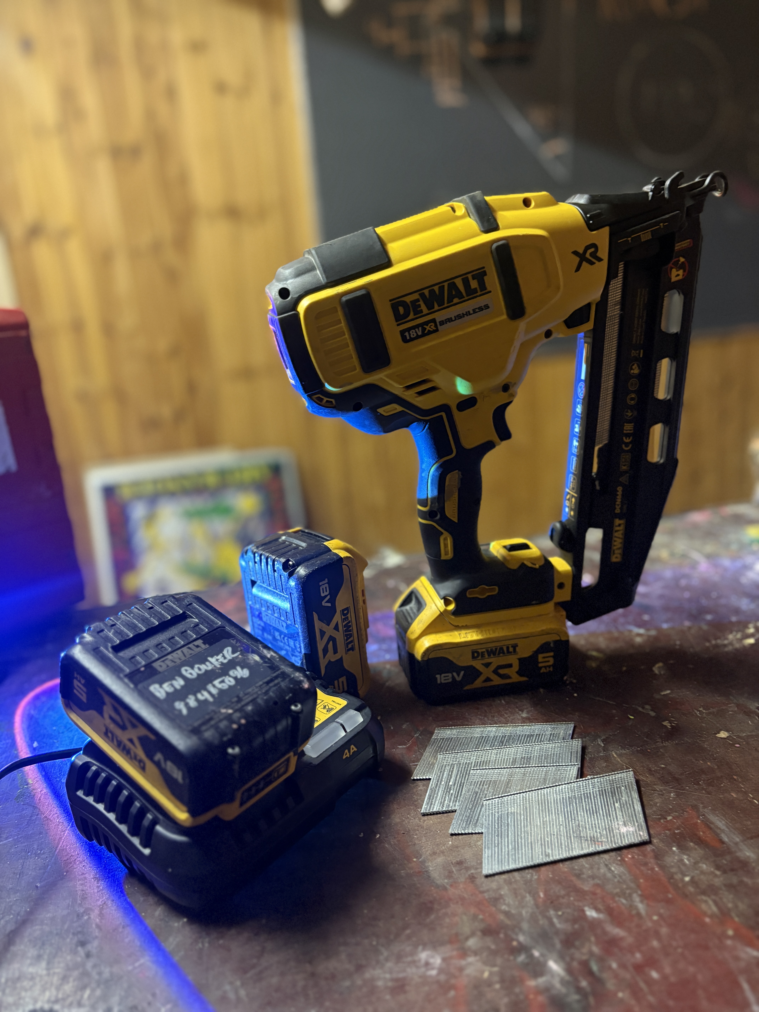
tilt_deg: -17.3
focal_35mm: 26
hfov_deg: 53.1
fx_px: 760
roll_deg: +3.6
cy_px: 506
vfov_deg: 67.3
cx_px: 380
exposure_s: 1/33
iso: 500
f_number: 1.6
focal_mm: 5.96
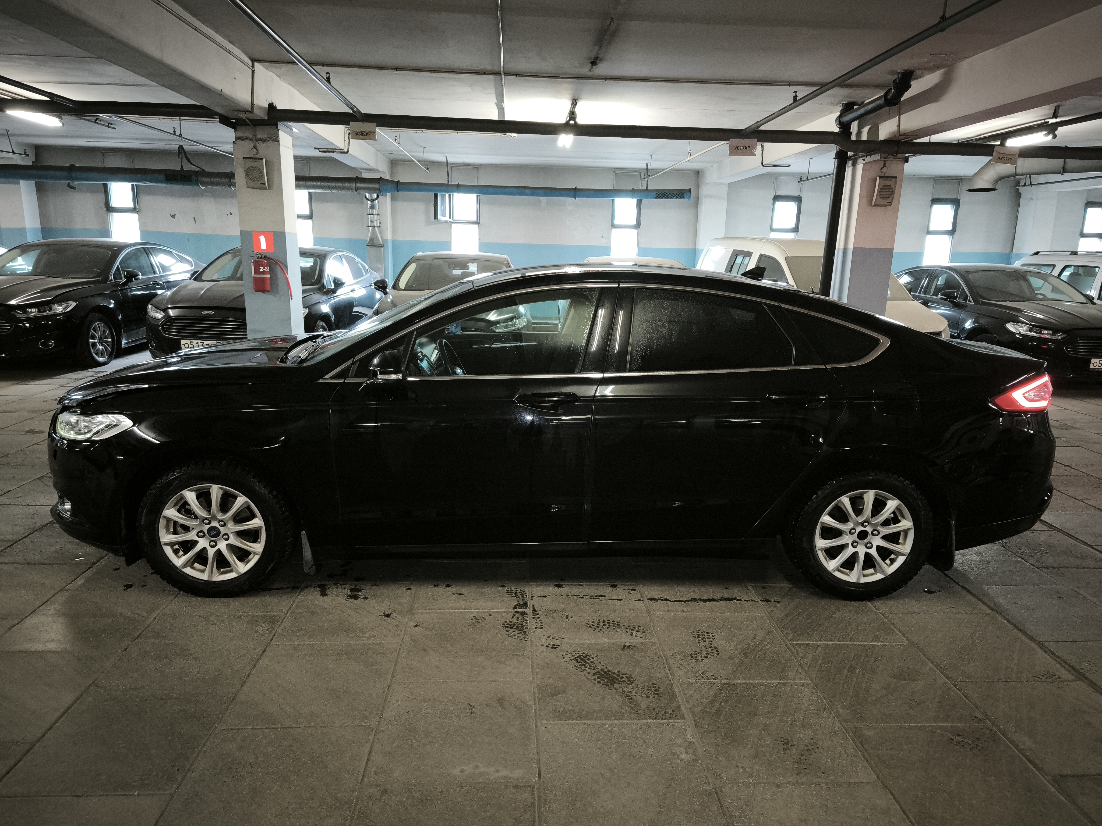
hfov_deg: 73.9
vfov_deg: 58.9
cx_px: 551
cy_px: 413
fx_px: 732
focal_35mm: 23
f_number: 1.7
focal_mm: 5.35
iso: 1250
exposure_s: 1/50
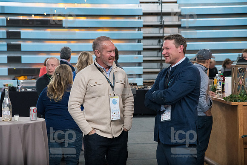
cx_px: 124
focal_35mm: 98
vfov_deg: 14.0
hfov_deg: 20.8
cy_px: 82
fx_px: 673
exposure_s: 1/250
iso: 4000
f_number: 5.6
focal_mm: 98
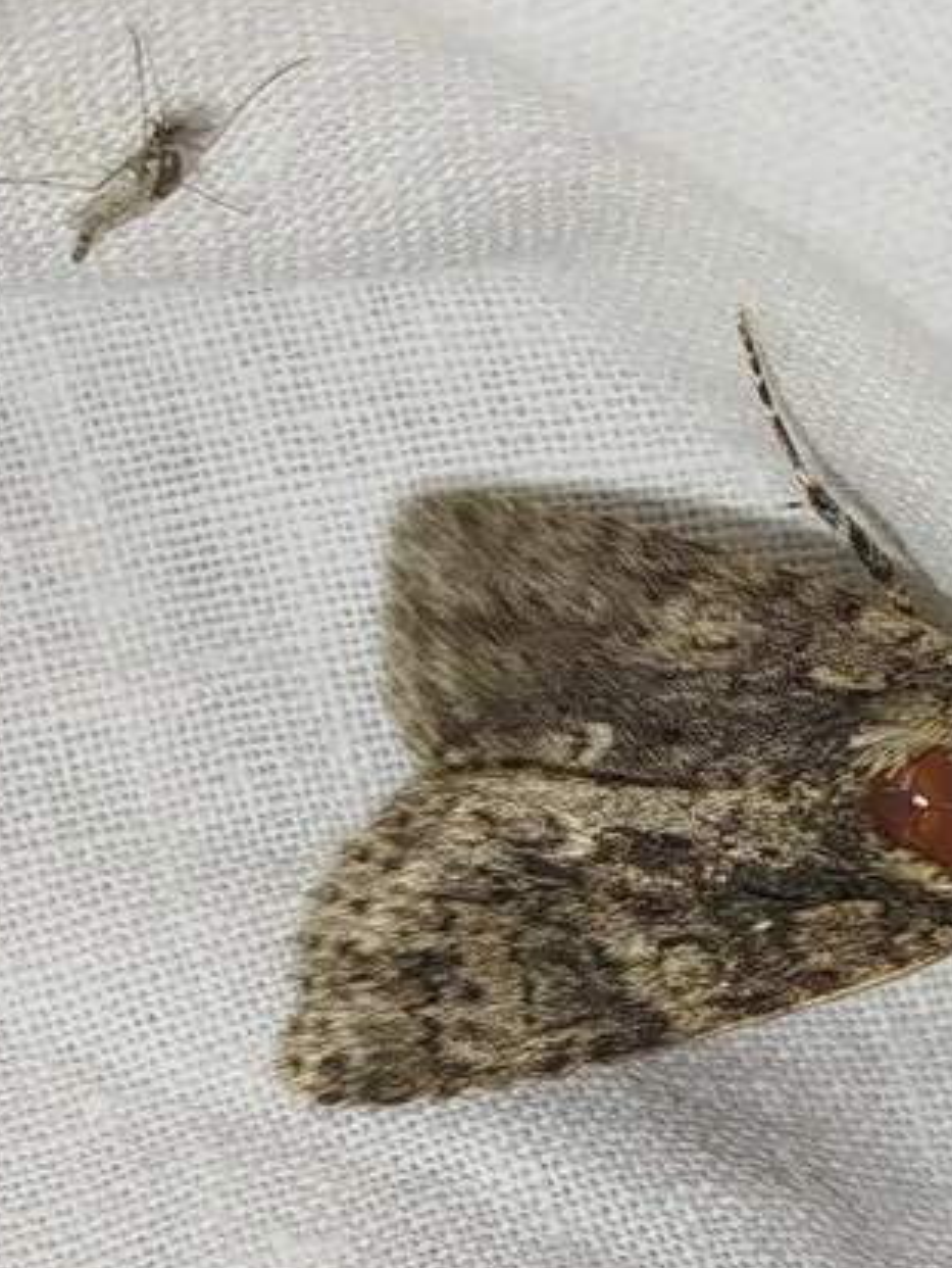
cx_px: 591
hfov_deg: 12.2
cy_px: 769
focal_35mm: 122
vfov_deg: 16.1
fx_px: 4469
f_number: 1.7
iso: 64
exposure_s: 1/50
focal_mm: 5.31
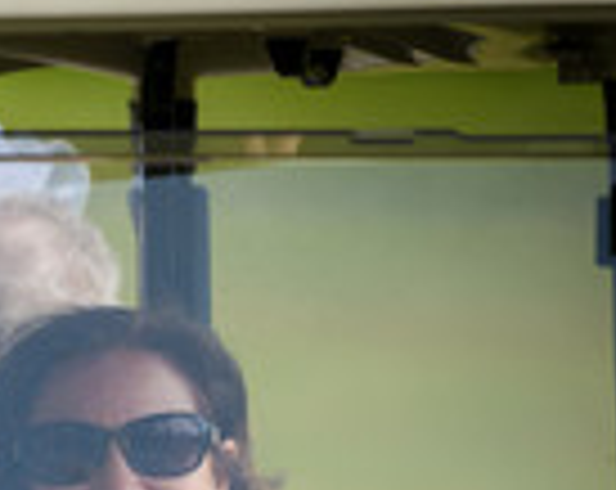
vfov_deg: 2.3
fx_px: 12007
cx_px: -378
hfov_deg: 2.9
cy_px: 575
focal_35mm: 660
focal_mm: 200
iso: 100
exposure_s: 1/800
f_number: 2.8
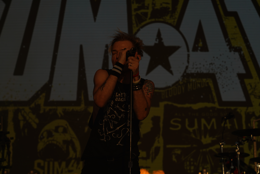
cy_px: 87
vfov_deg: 13.0
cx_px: 130
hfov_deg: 19.5
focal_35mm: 105
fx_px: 758
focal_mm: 105
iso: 100
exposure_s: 1/1250
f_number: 8
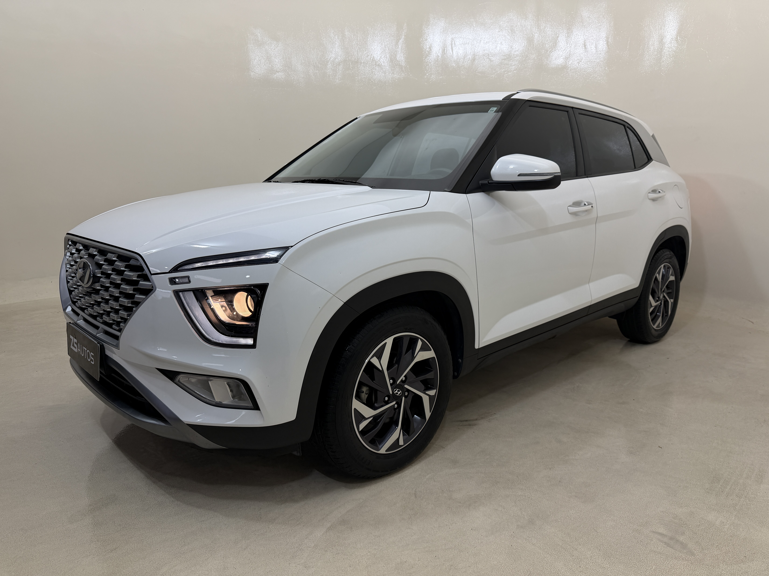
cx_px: 384
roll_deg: -0.3
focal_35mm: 24
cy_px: 288
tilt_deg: -11.4
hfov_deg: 71.6
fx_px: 533
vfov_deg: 56.8
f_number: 1.78
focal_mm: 6.76
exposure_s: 1/440
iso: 80
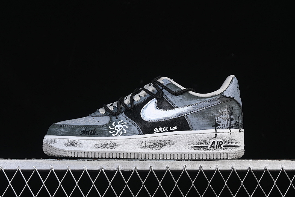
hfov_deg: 27.0
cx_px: 148
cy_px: 98
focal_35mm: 75
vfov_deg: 18.2
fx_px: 615
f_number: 7.1
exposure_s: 1/60
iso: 160
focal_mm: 50
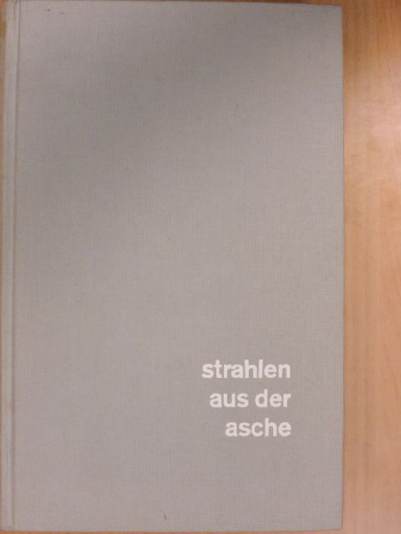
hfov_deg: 22.6
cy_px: 267
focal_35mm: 65
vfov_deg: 29.8
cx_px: 200
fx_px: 1004
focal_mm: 11.6
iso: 1600
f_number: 4.2
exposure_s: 1/100
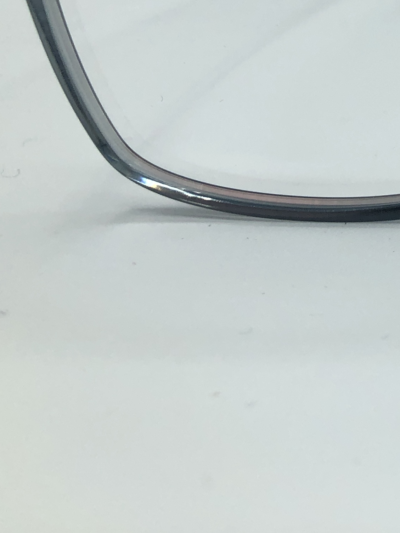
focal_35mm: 75
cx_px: 662
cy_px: 1
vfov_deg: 24.8
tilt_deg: -10.0
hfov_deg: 17.0
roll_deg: -0.4
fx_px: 1155
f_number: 1.8
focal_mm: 4
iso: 32
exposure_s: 1/1021
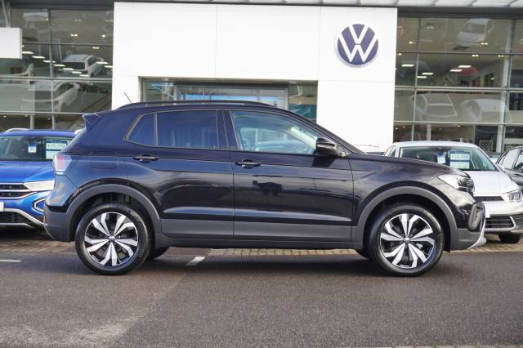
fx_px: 675
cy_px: 174
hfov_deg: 42.3
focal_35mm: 46
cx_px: 262
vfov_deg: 28.9
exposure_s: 1/60
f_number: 5
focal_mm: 31
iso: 125
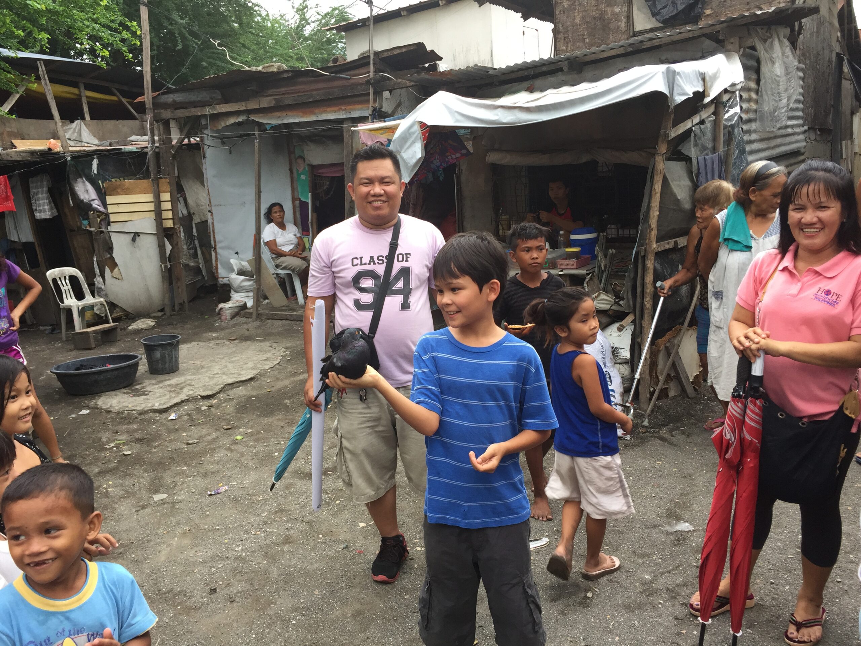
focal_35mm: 29
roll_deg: +4.8
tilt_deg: -10.2
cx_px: 430
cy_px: 323
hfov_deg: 61.7
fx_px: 721
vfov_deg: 48.2
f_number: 2.2
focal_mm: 4.15
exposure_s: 1/120
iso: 50
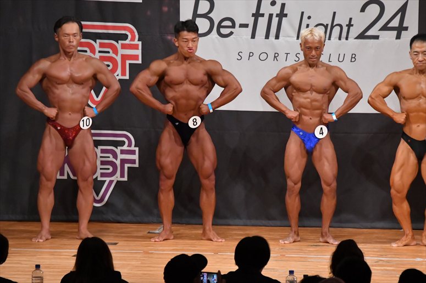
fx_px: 3193
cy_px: 142
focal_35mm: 270
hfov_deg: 7.6
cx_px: 213
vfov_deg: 5.1
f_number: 5.6
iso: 8000
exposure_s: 1/400
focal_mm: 180
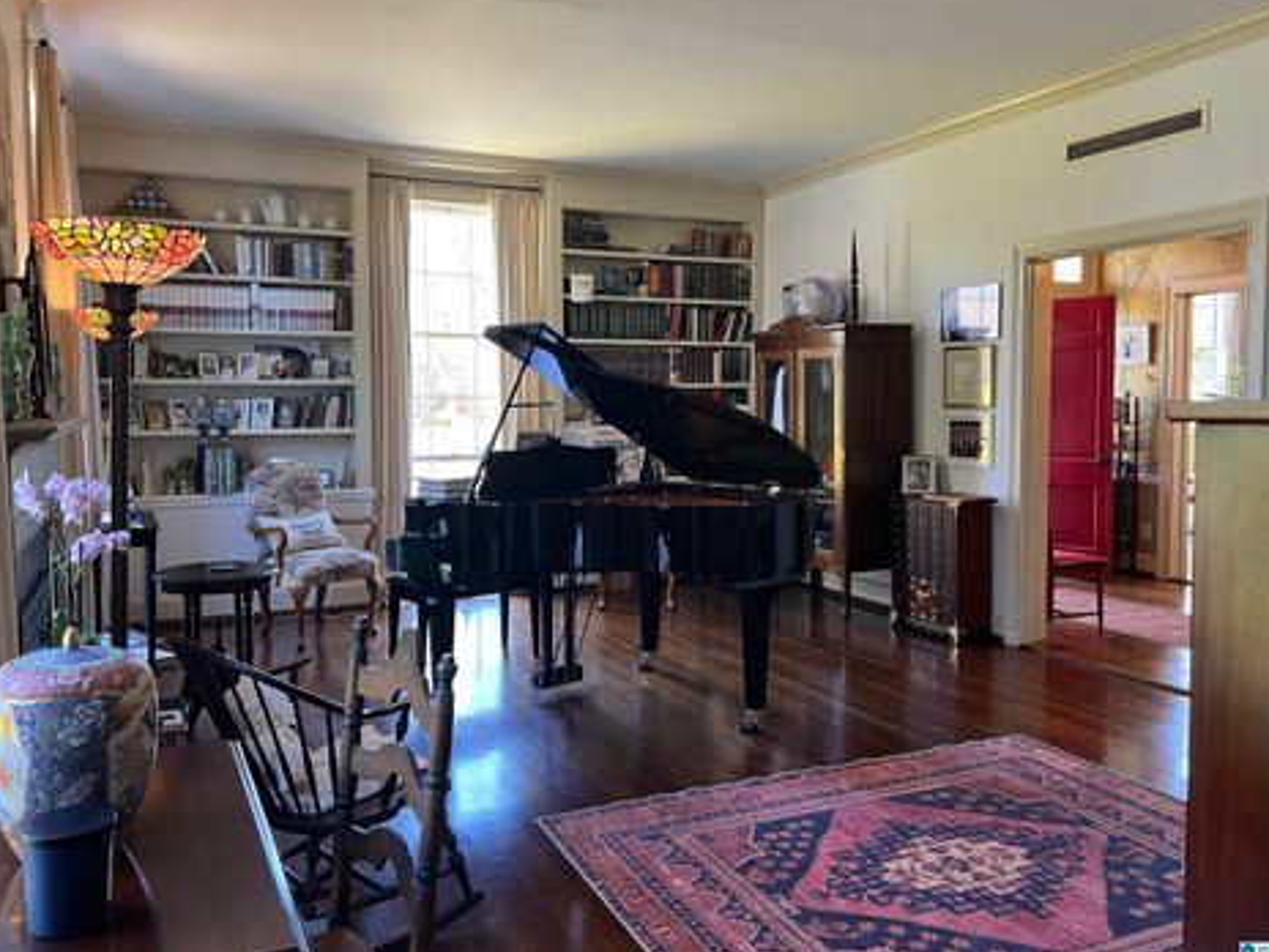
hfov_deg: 63.4
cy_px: 450
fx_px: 1026
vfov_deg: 49.7
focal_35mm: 28
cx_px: 610
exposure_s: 1/60
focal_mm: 5.7
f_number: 1.5
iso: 80
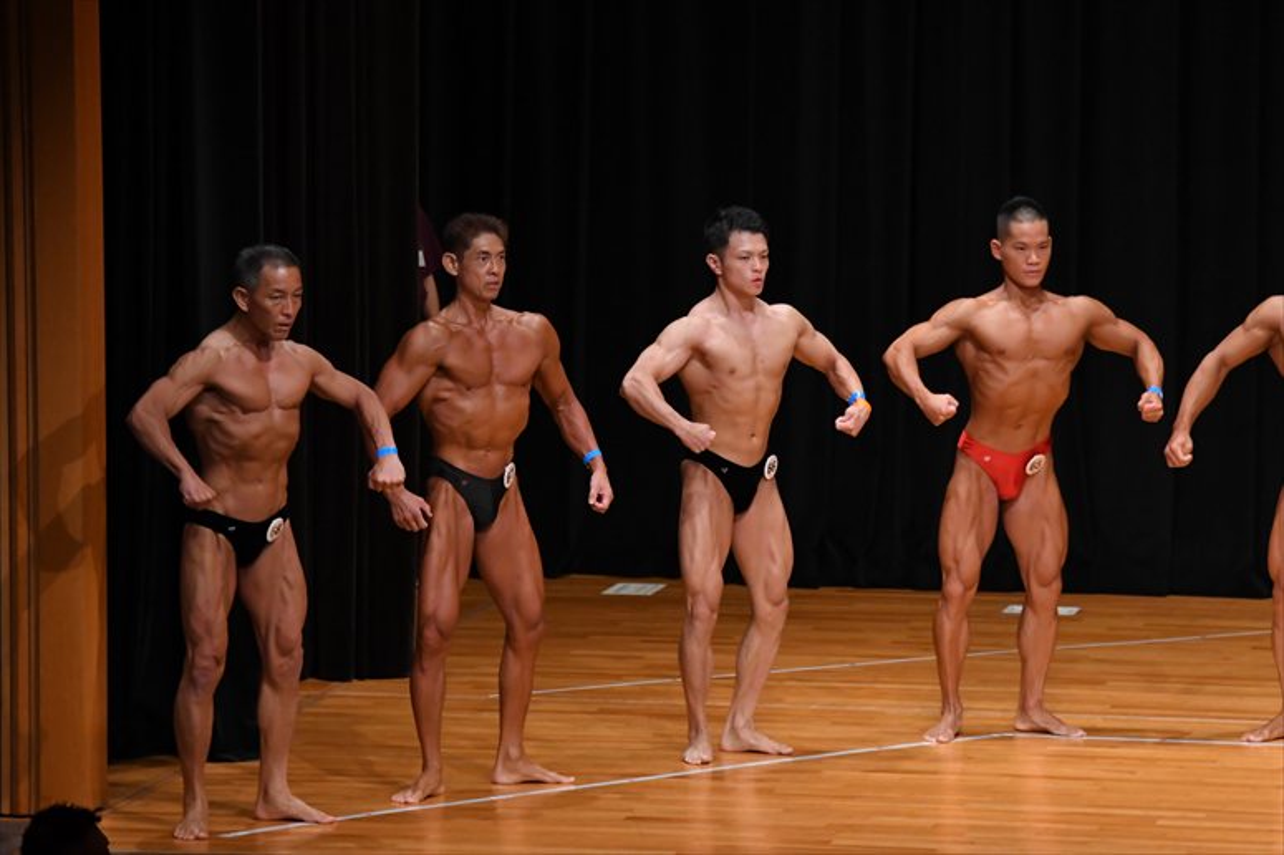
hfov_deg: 10.2
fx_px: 7201
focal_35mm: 202
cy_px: 428
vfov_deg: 6.8
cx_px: 642
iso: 3200
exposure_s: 1/400
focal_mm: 135
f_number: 5.6
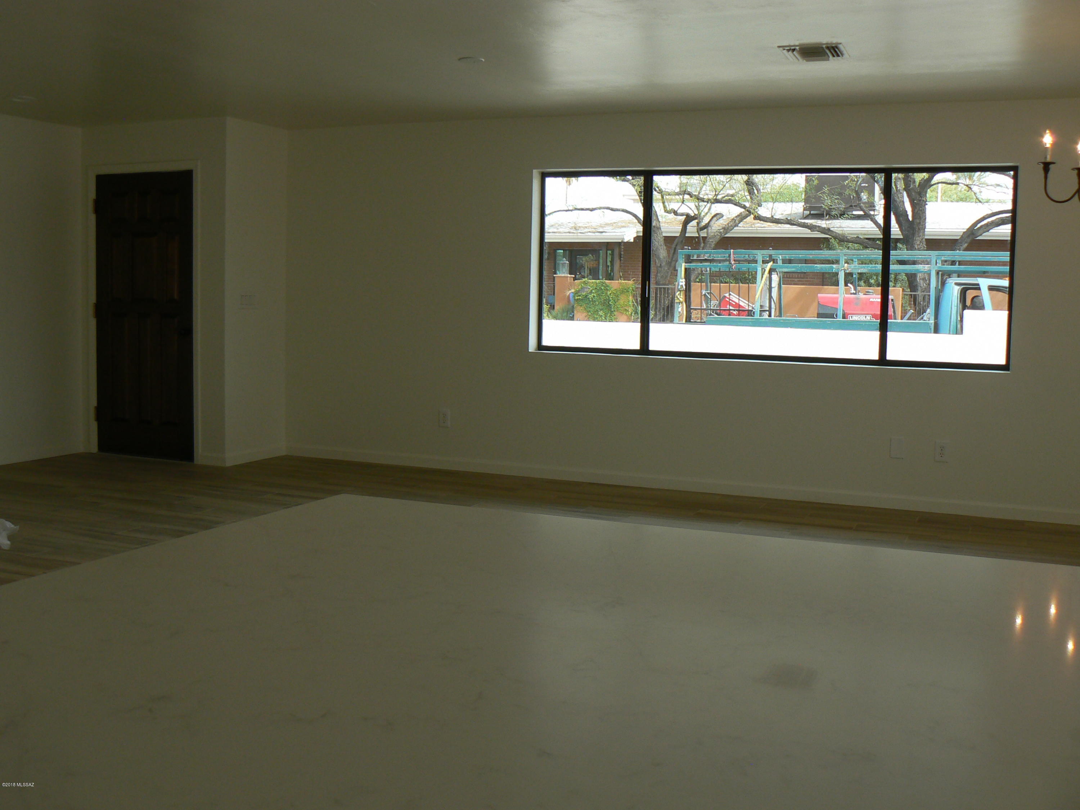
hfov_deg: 51.4
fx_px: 1123
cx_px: 540
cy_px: 405
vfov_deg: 39.7
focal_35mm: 36
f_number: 4.5
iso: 80
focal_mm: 6
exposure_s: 1/100
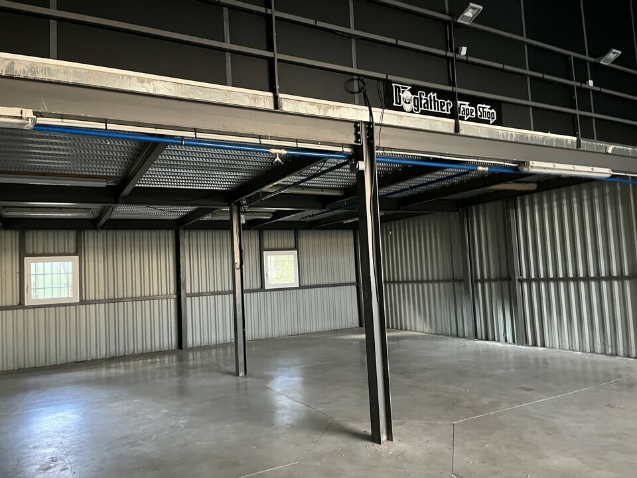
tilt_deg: +3.1
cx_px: 318
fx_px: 478
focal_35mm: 26
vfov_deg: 53.1
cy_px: 239
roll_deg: +3.2
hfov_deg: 67.3
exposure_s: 1/30
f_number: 1.6
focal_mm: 5.1
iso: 500
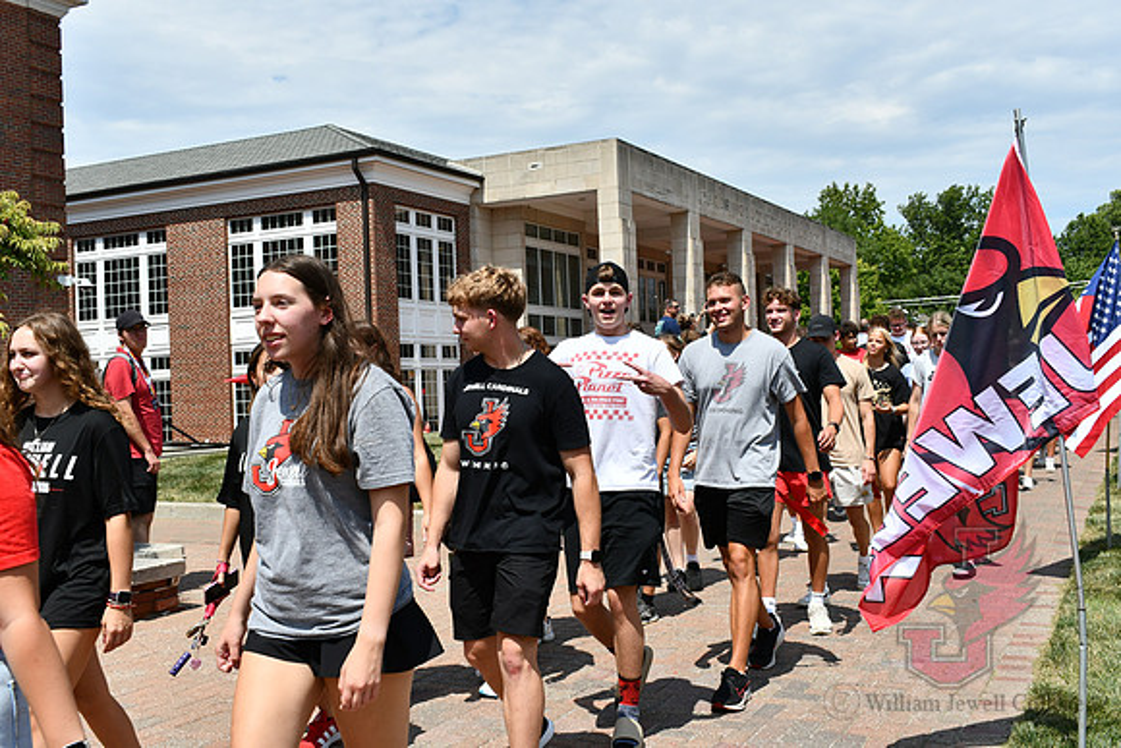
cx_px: 560
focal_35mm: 39
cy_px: 374
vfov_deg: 34.2
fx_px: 1215
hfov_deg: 49.5
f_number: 9
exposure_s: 1/320
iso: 100
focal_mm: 26
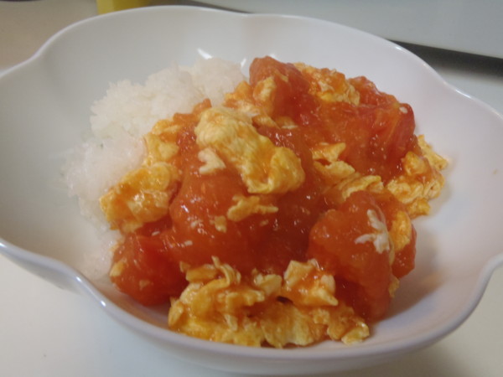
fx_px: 407
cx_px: 252
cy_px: 188
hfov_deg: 63.4
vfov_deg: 49.7
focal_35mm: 28
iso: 200
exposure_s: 1/15
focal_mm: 5
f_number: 3.9
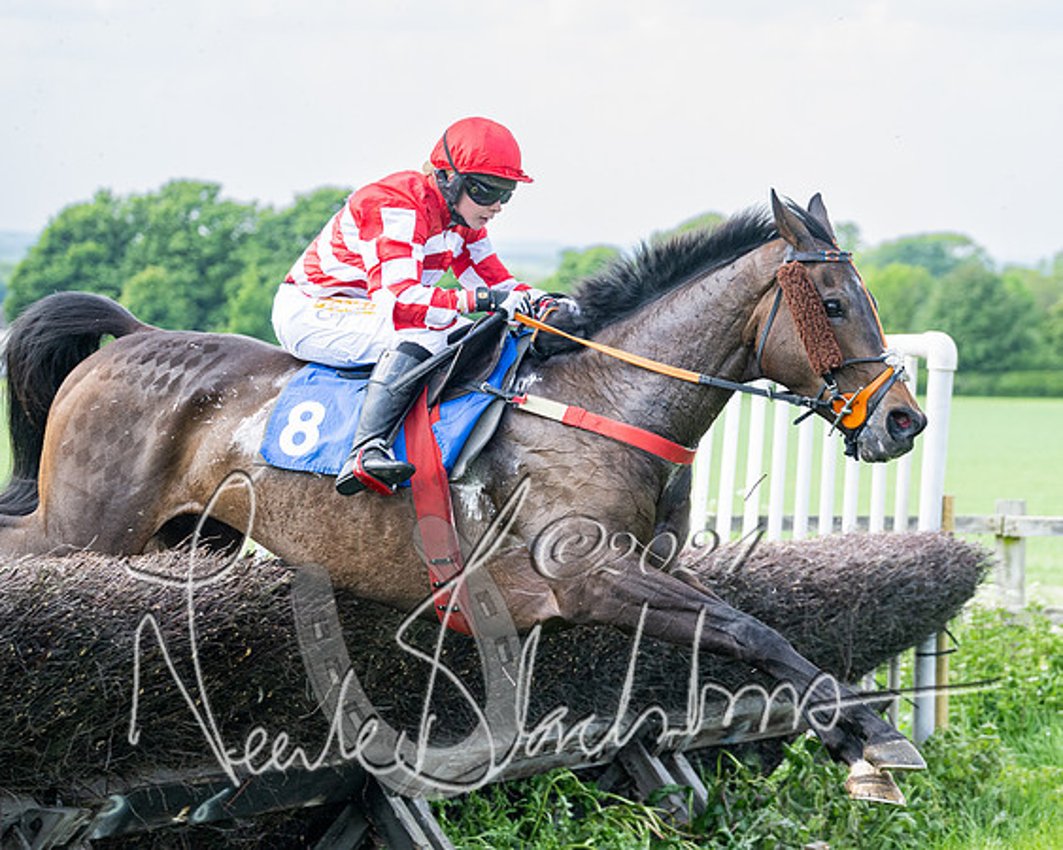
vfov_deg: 13.0
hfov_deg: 16.2
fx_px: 3721
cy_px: 425
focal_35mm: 118
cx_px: 638
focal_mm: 70
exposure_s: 1/2000
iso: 400
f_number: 2.8
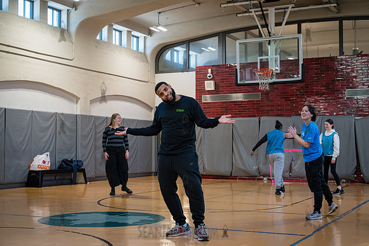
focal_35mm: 51
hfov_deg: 39.1
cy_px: 123
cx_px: 184
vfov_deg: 26.6
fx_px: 519
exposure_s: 1/1000
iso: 8000
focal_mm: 50
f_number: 4
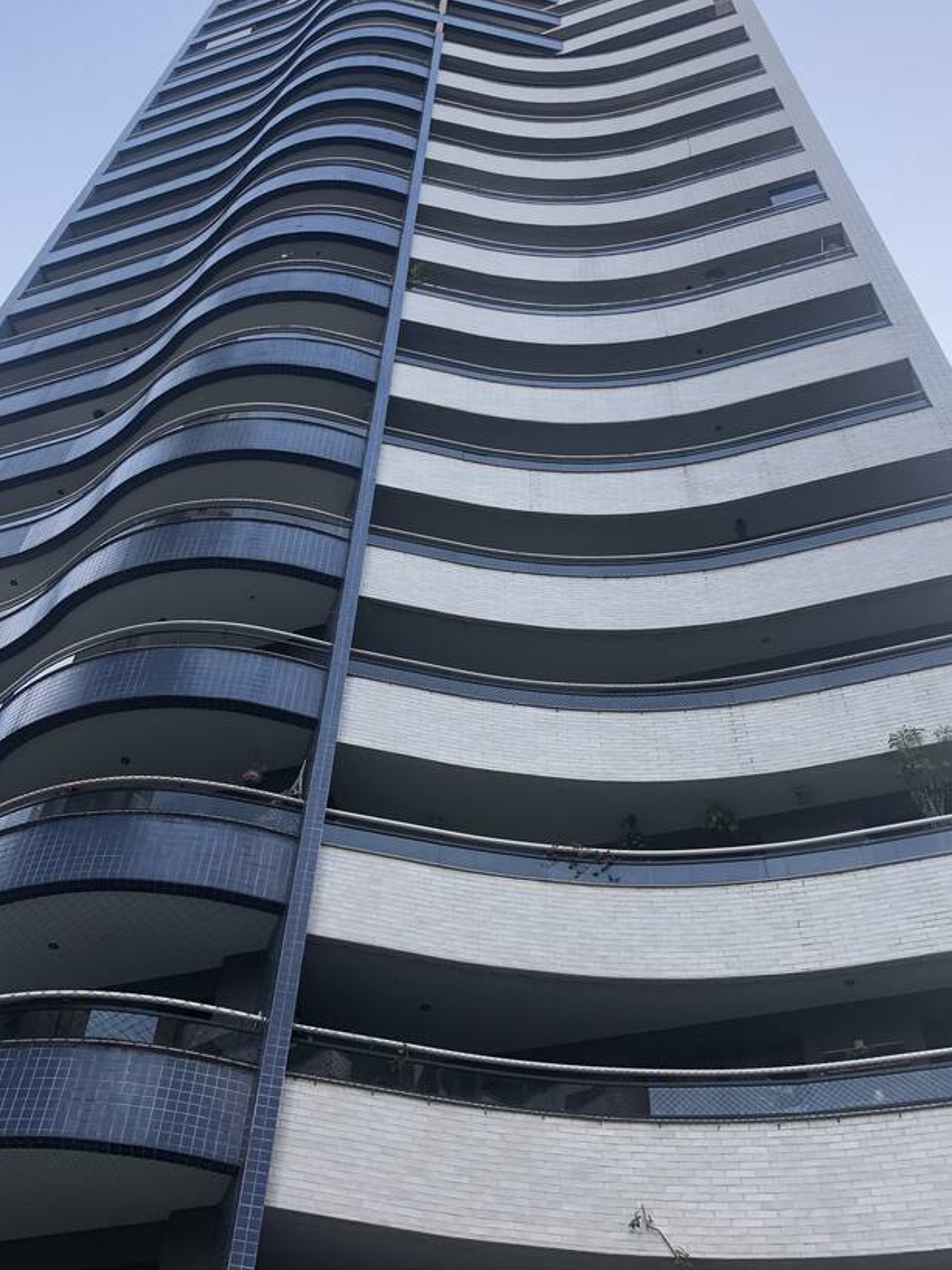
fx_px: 1356
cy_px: 617
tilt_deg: +53.0
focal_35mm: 37
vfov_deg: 50.1
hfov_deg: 38.6
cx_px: 427
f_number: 1.8
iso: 32
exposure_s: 1/120
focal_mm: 4
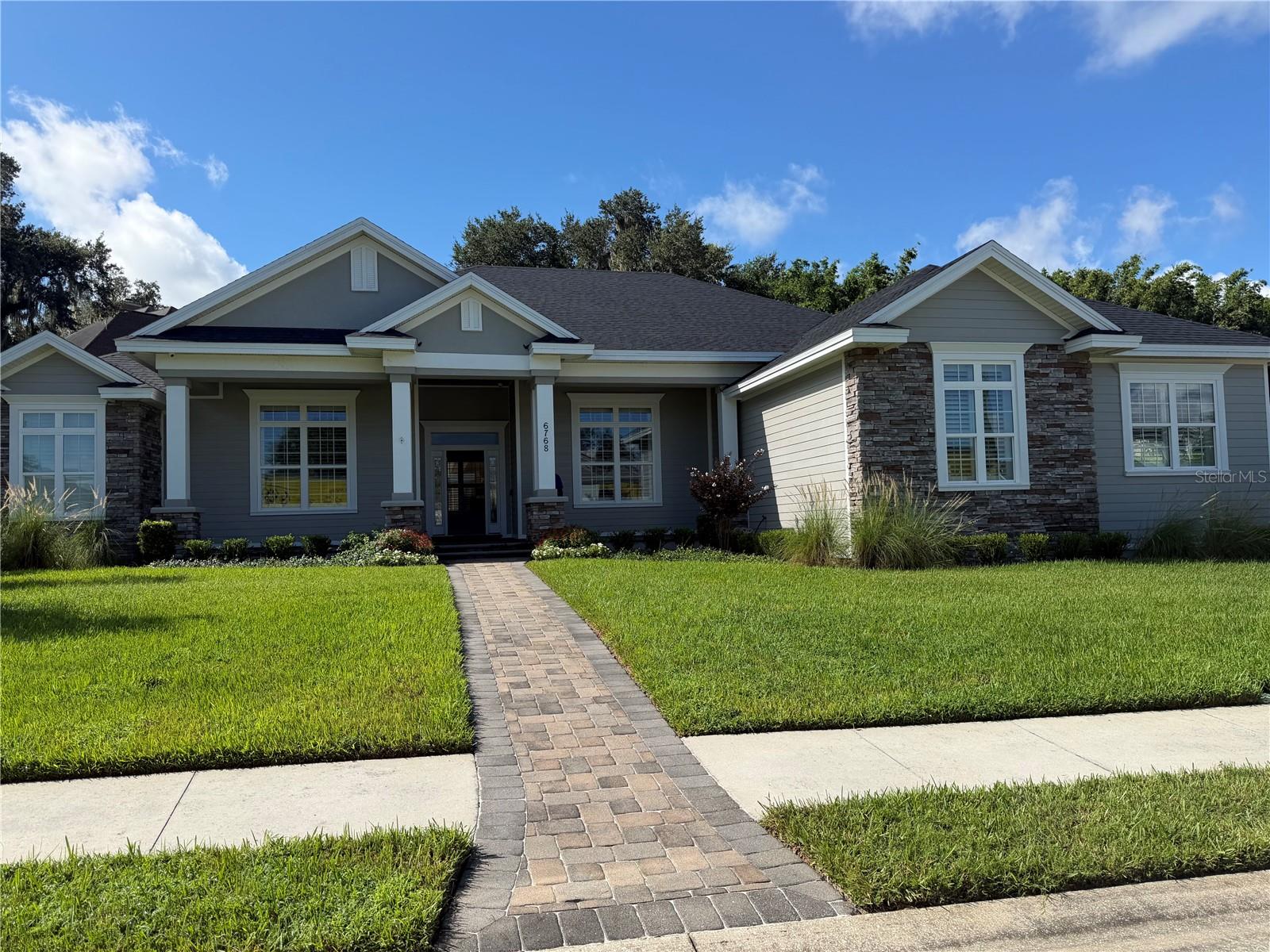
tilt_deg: +2.1
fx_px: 881
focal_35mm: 24
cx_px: 635
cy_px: 476
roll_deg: +2.2
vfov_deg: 56.8
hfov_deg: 71.6
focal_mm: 6.76
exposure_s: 1/3953
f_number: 1.78
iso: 80
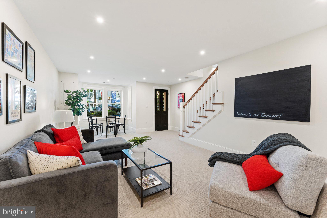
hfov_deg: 104.2
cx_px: 164
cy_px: 109
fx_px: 127
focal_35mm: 14
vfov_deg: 81.2
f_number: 8
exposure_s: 1/4
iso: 500
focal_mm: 14
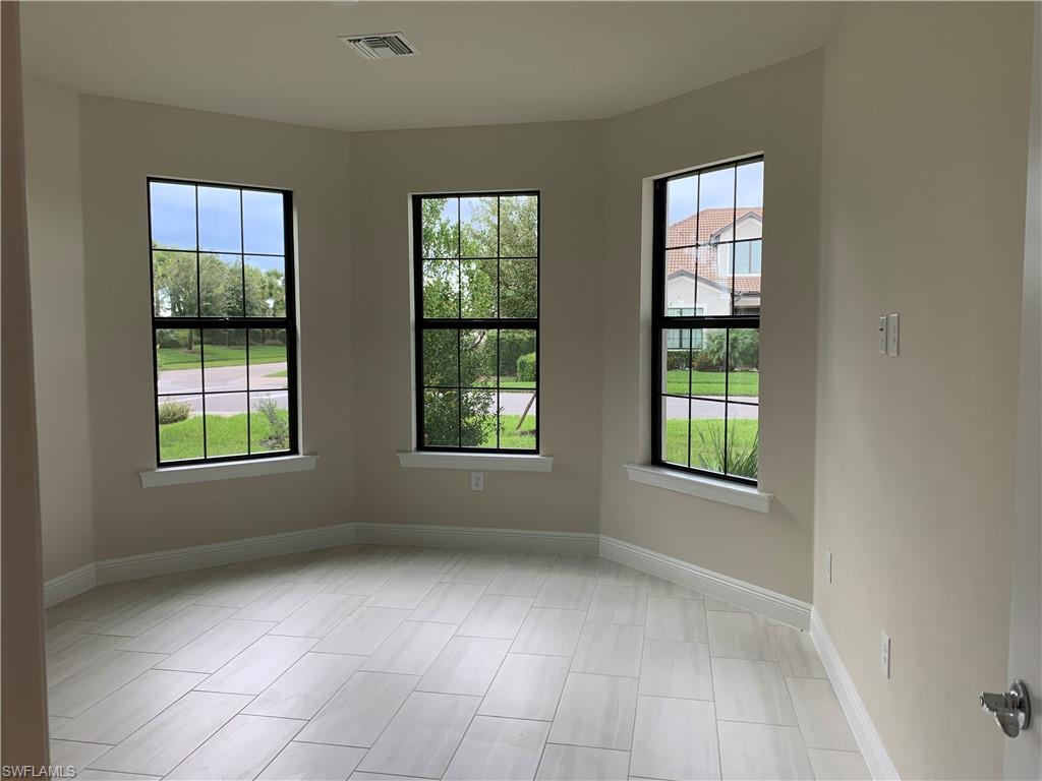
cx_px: 521
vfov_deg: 53.1
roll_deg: +0.1
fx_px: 783
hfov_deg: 67.3
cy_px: 390
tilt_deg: -3.6
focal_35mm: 26
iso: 50
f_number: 1.8
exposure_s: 1/60
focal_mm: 4.25
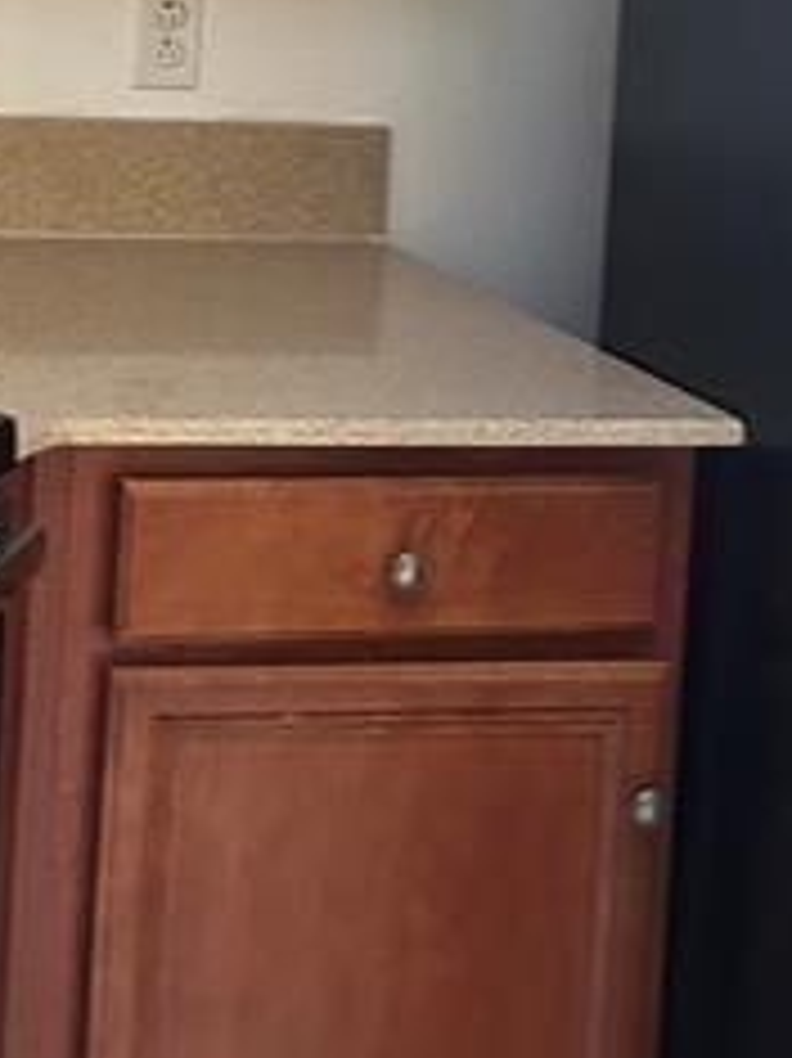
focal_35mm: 85
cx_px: -320
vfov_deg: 21.3
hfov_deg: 16.2
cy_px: -239
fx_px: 2595
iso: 400
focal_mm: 5.7
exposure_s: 1/60
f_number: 1.5
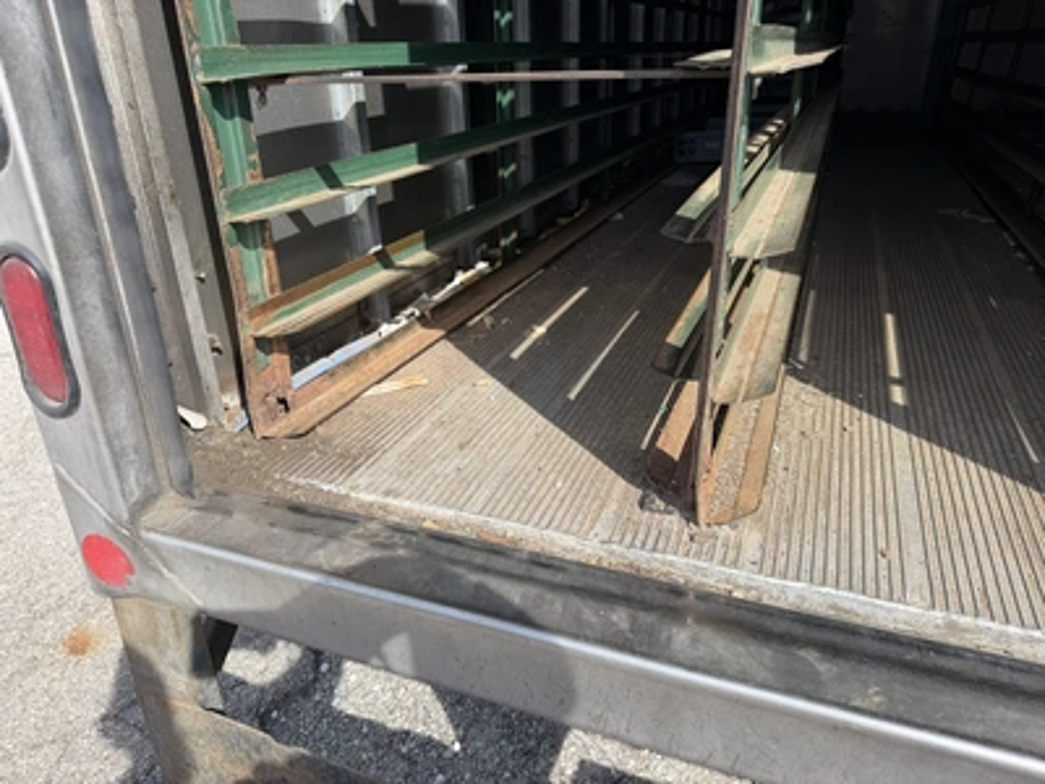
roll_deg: +0.1
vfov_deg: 56.8
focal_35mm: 24
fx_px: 725
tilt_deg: -22.3
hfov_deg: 71.6
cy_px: 392
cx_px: 522
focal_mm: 6.76
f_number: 1.78
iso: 80
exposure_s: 1/1770
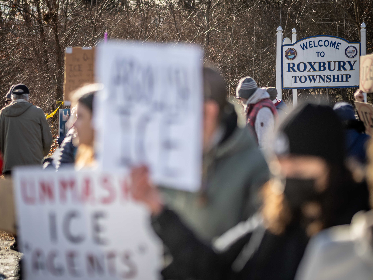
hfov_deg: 17.6
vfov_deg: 13.2
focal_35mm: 112
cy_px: 140
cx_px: 186
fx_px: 1207
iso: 200
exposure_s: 1/6400
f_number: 1.4
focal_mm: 56
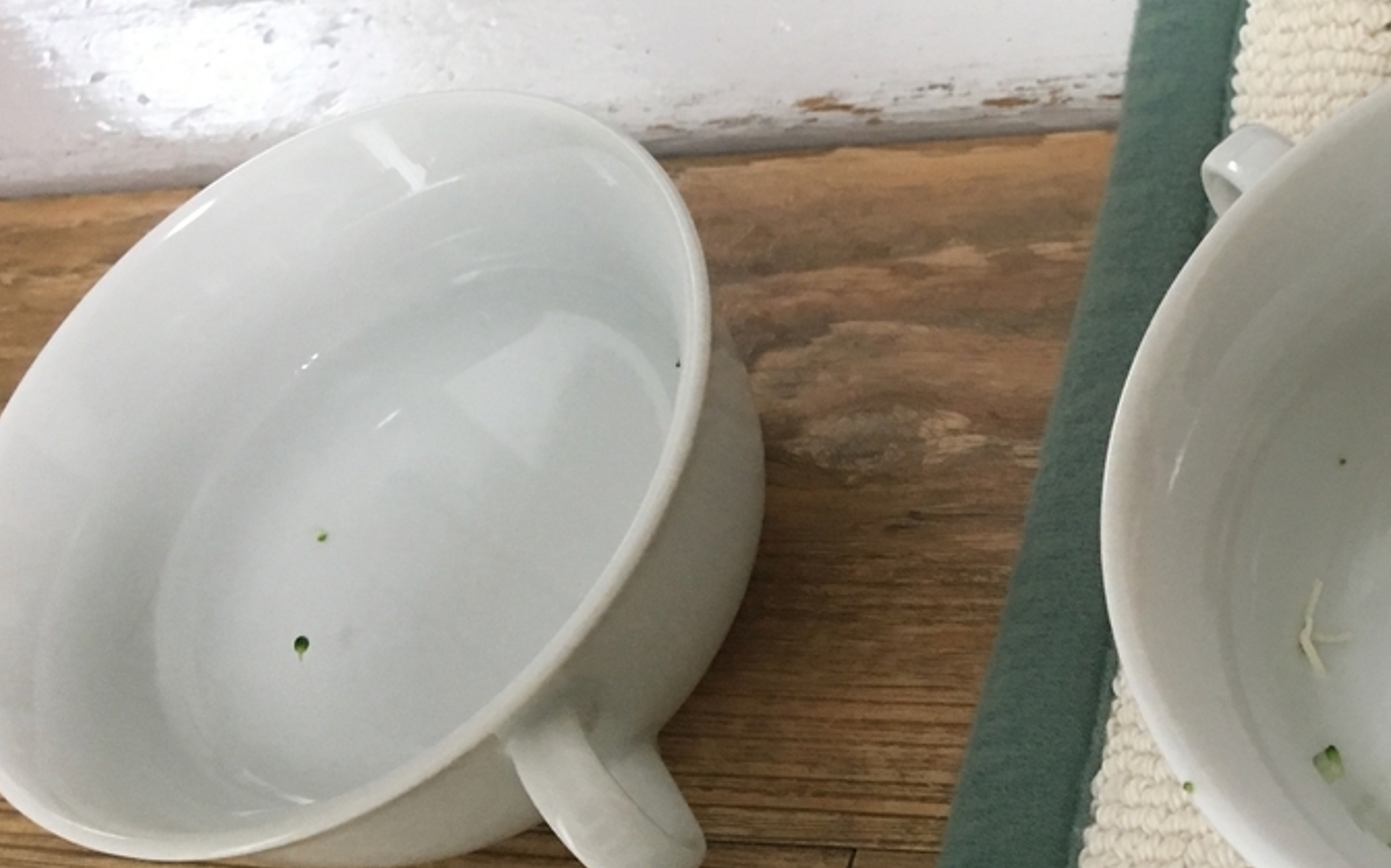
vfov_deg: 23.5
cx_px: 1207
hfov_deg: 35.1
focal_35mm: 55
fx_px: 2084
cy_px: 404
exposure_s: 1/30
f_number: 2.2
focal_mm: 4.15
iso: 125
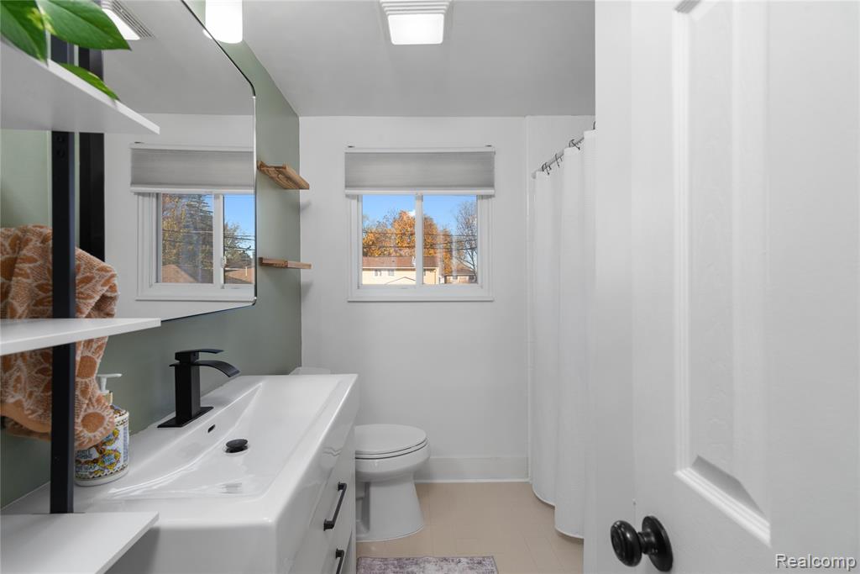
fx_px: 406
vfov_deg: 70.5
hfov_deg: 93.3
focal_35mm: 17
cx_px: 430
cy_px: 287
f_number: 9
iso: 320
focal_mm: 17
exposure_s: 1/80
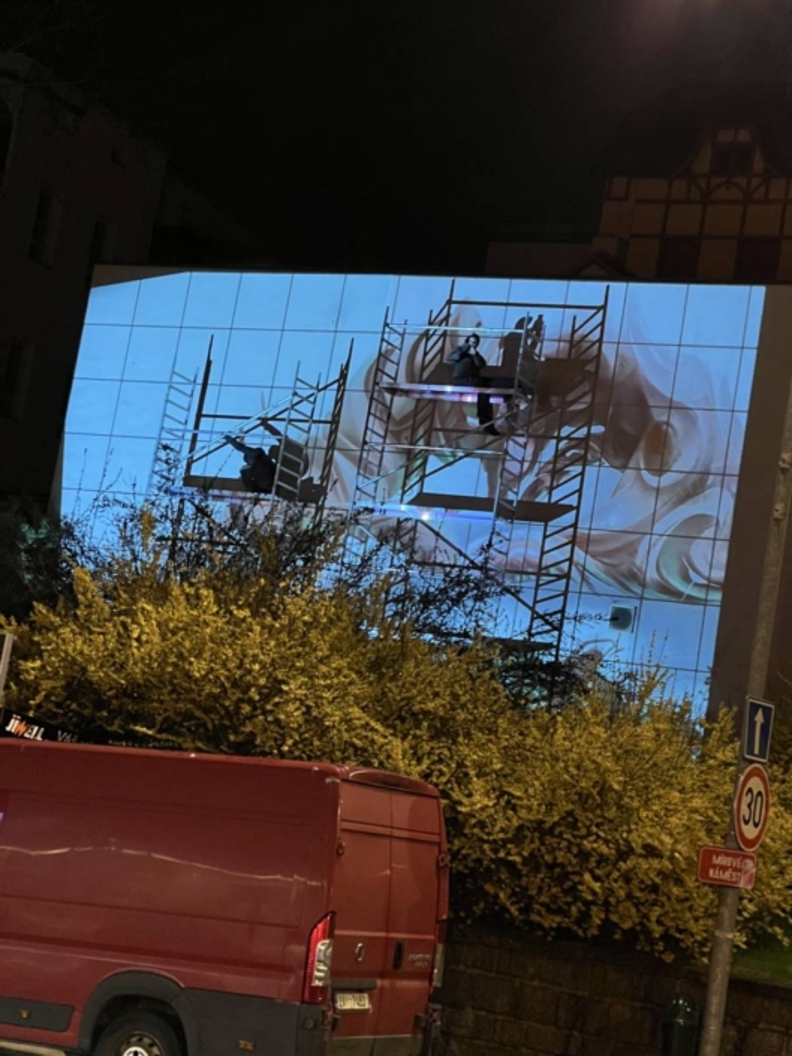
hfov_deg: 19.1
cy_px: 528
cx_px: 396
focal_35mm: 77
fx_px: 2348
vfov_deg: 25.3
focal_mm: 9
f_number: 2.8
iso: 1600
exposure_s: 1/25
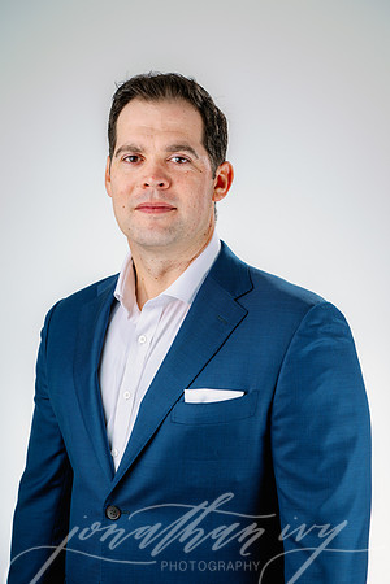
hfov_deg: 19.5
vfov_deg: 28.8
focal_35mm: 70
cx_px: 195
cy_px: 292
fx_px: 1137
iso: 125
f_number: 8
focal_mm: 70
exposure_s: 1/160
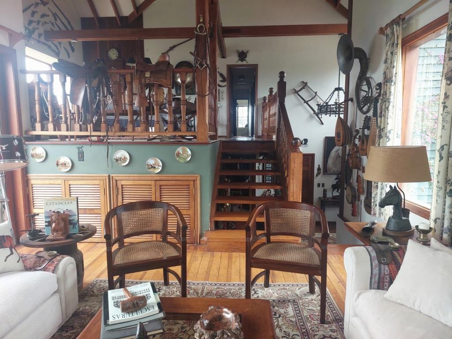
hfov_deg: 73.9
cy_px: 170
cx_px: 226
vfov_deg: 58.9
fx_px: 300
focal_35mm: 23
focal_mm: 5.06
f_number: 1.8
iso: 200
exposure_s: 1/100
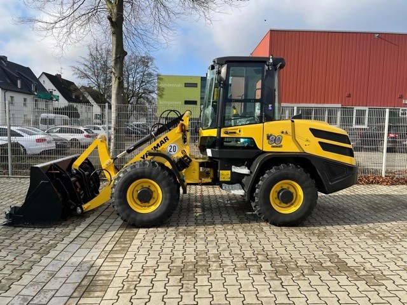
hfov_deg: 67.3
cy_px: 152
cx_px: 204
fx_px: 306
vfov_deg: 53.1
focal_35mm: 26
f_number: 1.6
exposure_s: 1/1949
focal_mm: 4.2
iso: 32
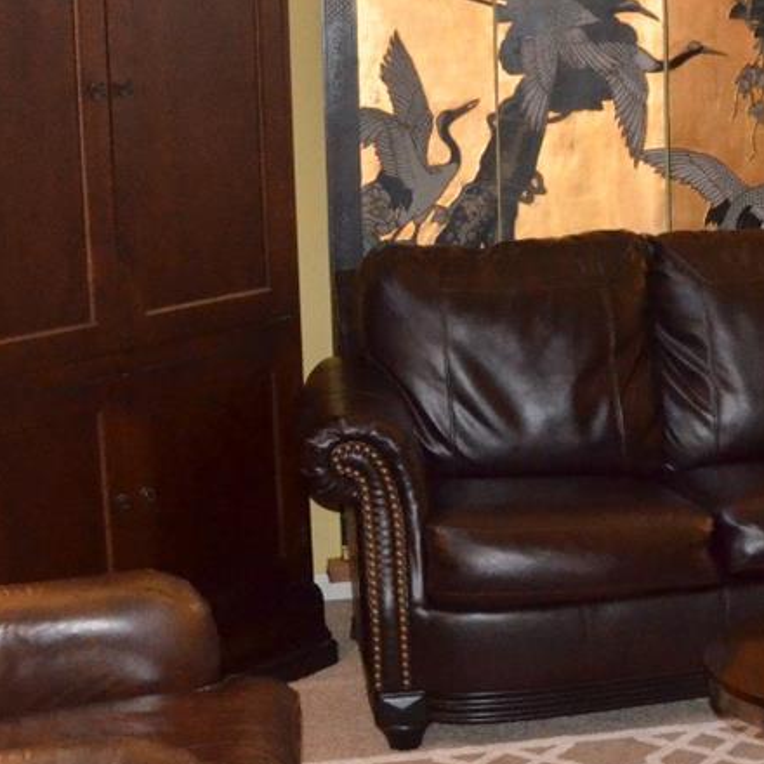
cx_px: 825
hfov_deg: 21.2
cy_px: 276
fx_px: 1948
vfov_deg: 22.1
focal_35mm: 78
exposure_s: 1/60
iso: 2000
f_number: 9
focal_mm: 18
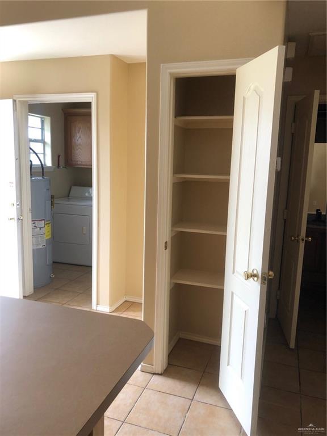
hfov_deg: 49.7
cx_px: 164
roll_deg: -2.2
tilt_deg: -6.3
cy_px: 218
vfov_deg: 63.4
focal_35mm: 28
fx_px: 353
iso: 32
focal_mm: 4
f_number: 1.8
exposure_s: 1/30
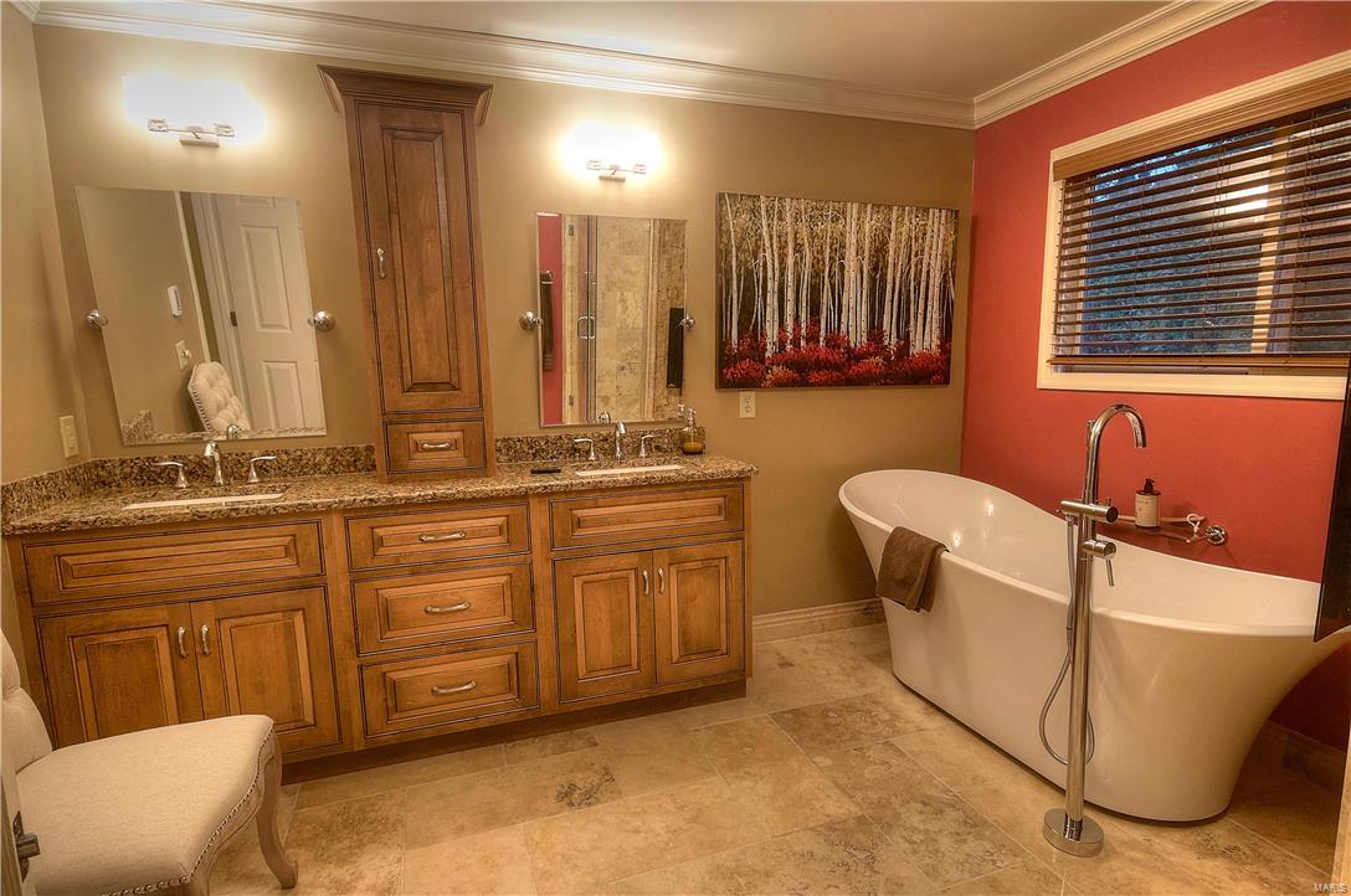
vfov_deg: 63.1
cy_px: 448
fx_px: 731
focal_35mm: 20
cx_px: 676
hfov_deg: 85.5
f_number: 10
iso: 1000
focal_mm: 13
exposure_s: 1/5
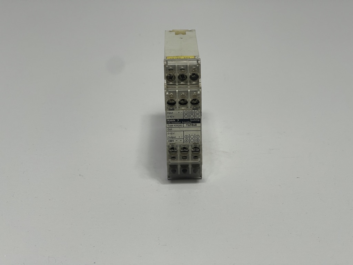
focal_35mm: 64
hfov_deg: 30.3
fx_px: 653
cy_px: 132
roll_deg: +0.8
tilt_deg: -23.0
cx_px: 176
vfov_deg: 22.9
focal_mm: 7.5
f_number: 2.2
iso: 40
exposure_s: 1/100
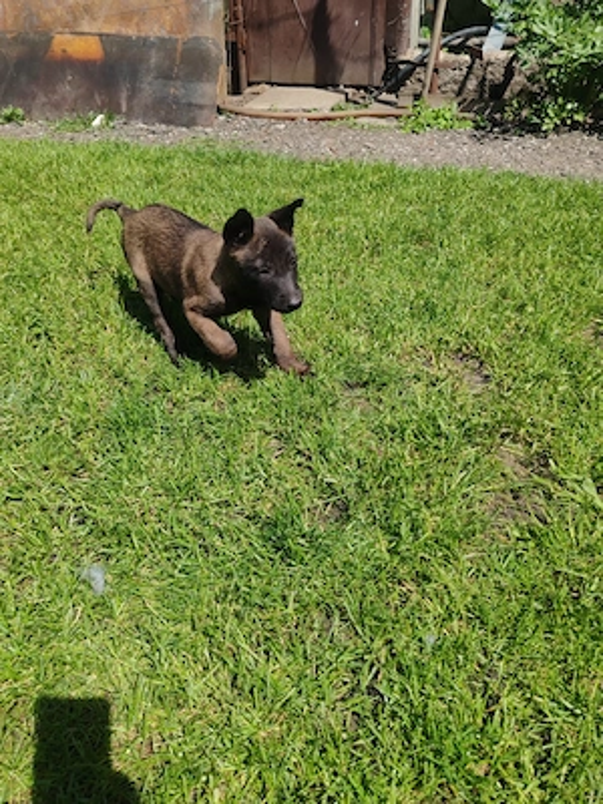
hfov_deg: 51.4
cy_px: 402
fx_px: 627
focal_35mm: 27
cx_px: 302
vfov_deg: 65.3
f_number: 1.9
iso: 50
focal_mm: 6.12
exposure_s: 1/470
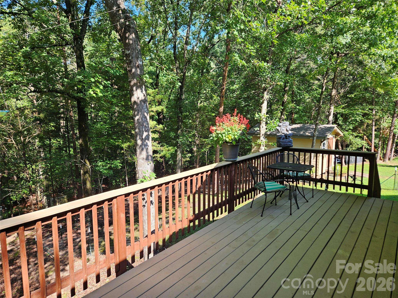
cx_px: 199
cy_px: 149
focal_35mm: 23
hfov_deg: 73.9
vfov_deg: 58.9
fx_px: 264
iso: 25
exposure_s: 1/218
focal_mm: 5.4
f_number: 1.8
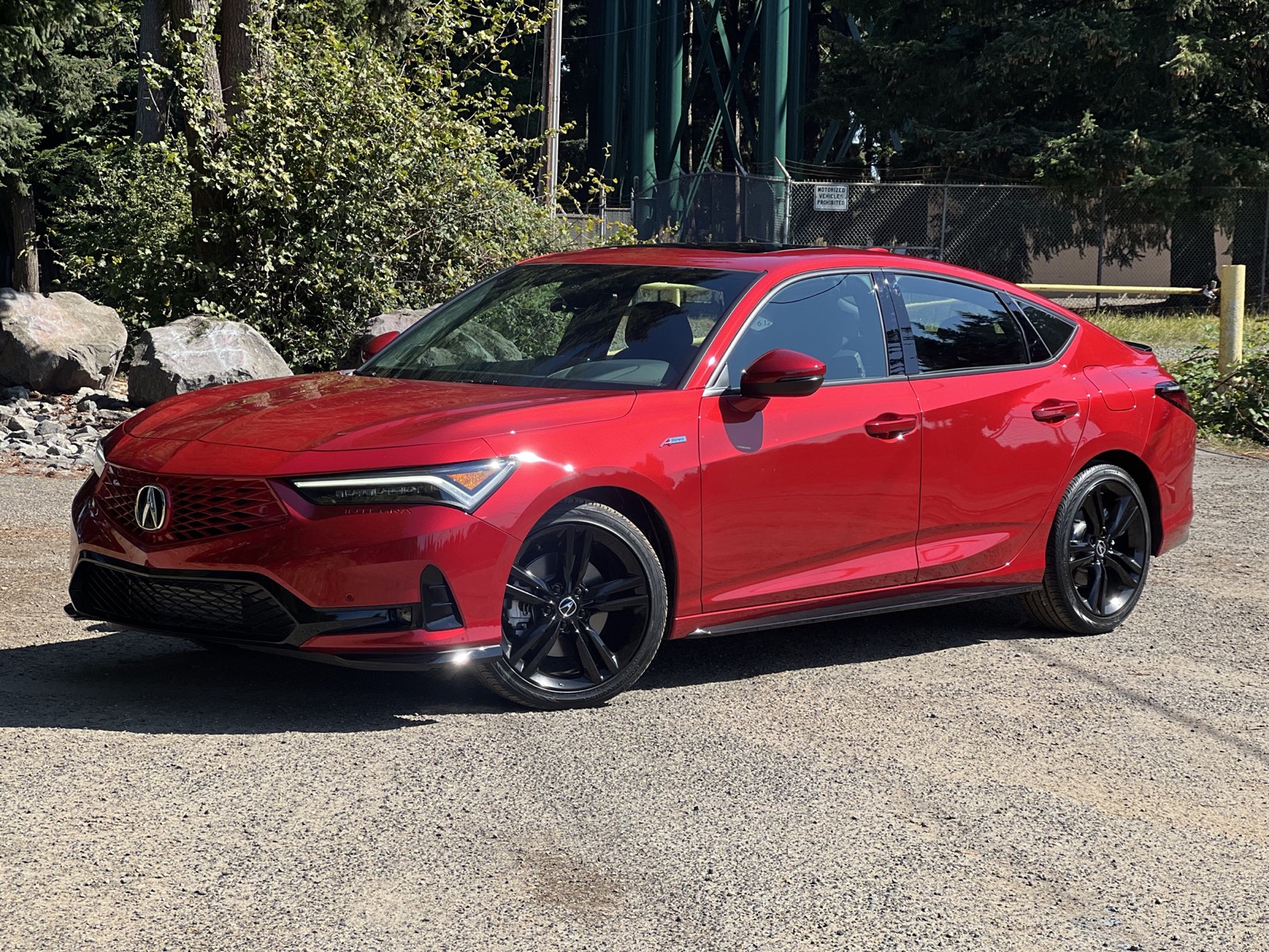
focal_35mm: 77
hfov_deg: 25.3
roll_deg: -0.5
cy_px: 476
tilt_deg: -3.5
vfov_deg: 19.1
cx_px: 634
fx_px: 2823
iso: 32
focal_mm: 9
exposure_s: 1/457
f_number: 2.8
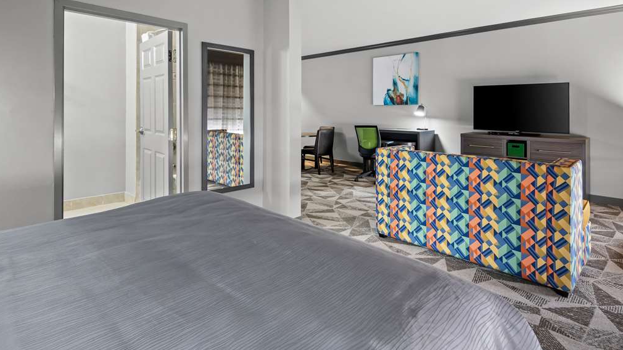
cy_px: 210
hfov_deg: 94.2
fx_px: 290
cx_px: 313
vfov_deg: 61.8
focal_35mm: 18
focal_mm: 11
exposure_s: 1/1.43
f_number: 6.7
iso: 800
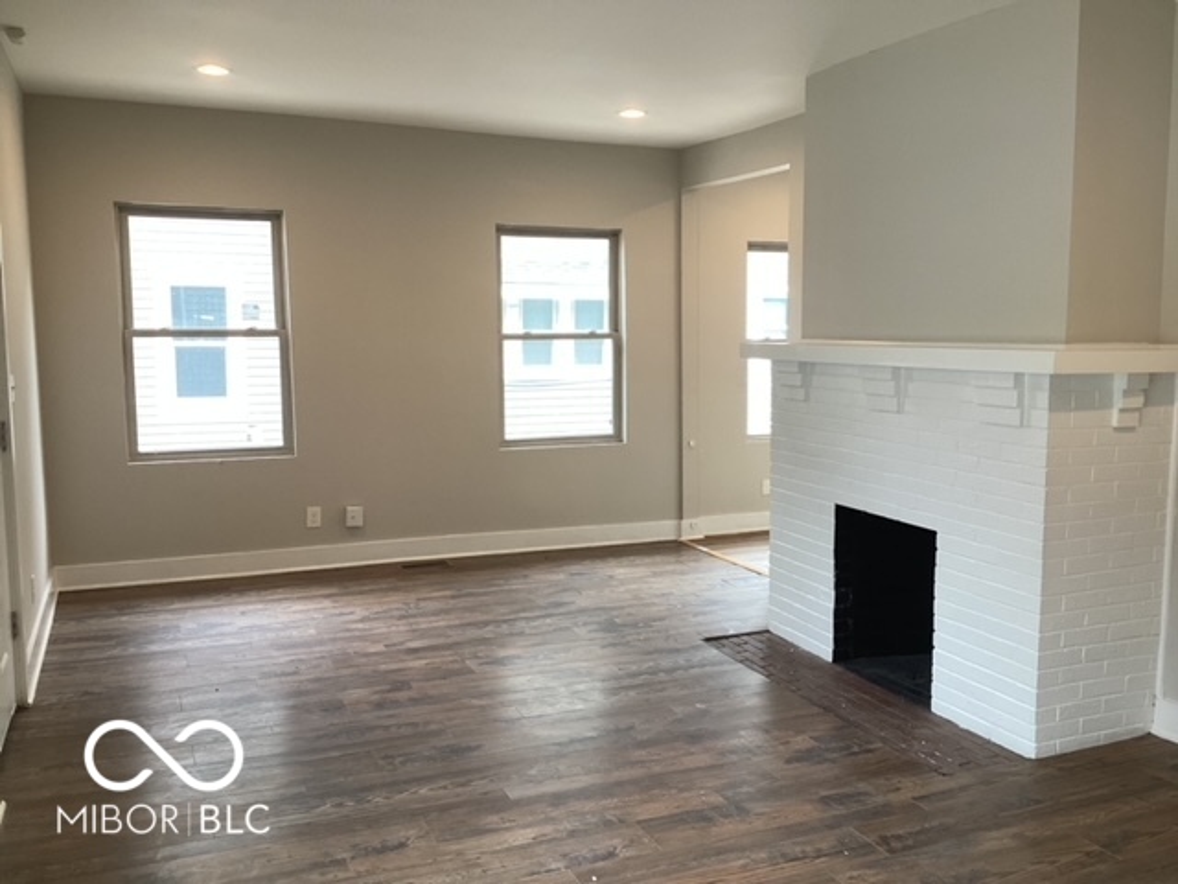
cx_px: 589
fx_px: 1055
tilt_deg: -3.9
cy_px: 442
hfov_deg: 58.4
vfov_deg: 45.4
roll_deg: -1.2
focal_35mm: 31
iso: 64
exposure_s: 1/60
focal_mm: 3.3
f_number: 2.4
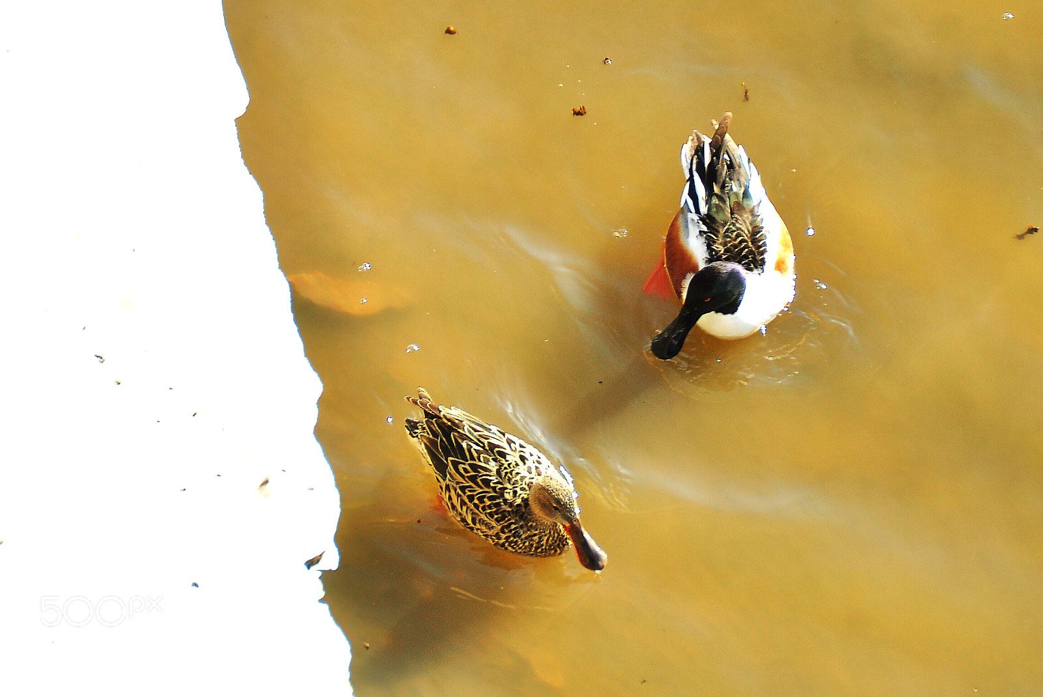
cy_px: 348
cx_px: 522
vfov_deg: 1.8
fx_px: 21748
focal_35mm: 750
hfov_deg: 2.7
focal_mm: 500
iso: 160
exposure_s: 1/200
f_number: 8
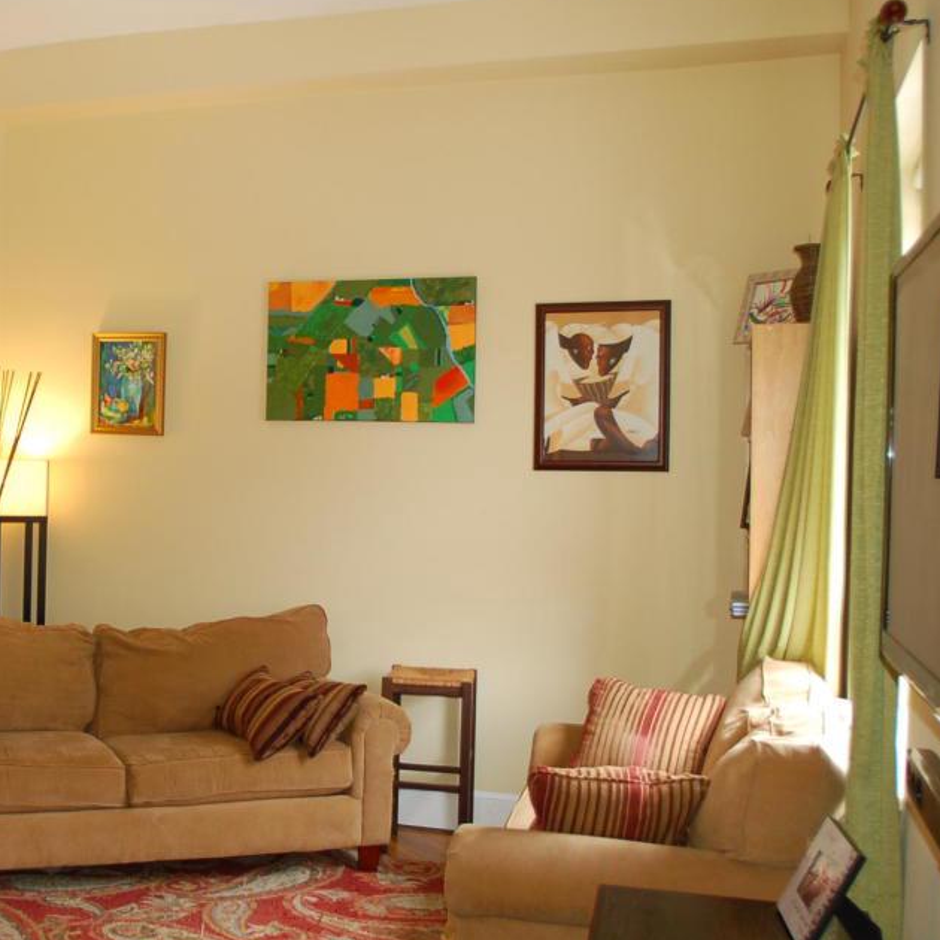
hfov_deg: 40.4
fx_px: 1222
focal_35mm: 40
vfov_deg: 42.1
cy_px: 479
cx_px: 192
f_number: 2.8
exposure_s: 1/60
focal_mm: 17
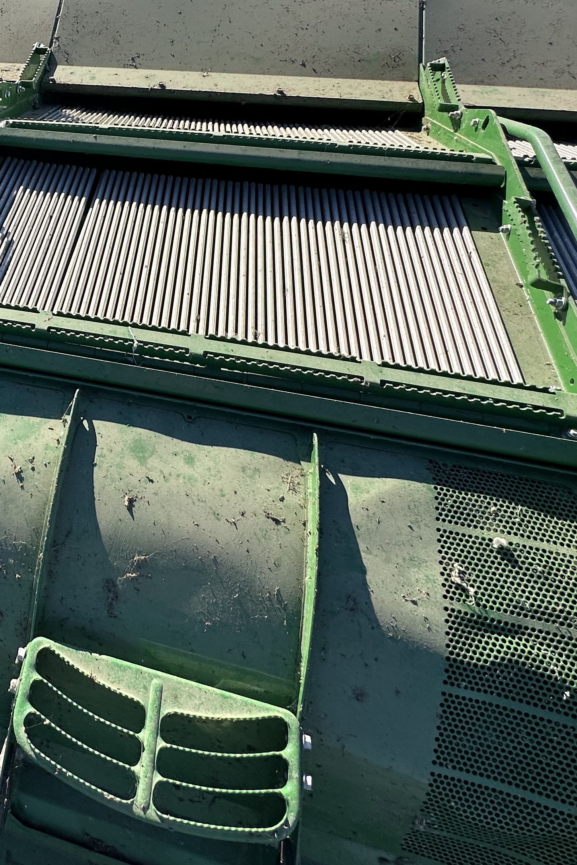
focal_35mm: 27
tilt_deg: -45.0
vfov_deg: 65.5
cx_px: -6
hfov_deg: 41.4
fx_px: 649
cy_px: 283
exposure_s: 1/1618
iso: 40
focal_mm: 2.22
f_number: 2.2
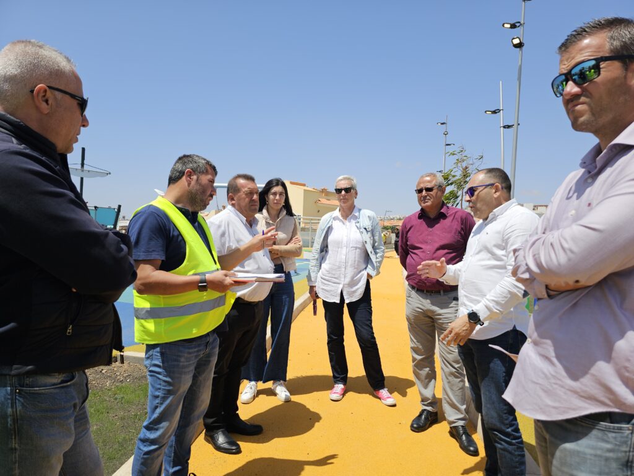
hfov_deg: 73.9
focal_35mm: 23
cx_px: 317
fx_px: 421
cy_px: 238
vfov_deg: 58.9
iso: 10
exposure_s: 1/852
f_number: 1.7
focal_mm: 6.3
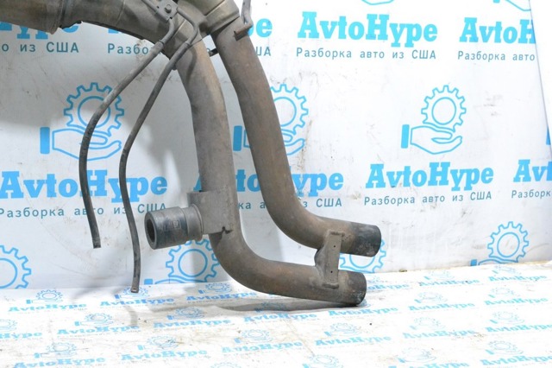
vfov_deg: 22.6
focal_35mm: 60
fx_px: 919
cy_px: 184
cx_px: 276
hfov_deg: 33.4
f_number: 9
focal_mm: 40
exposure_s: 1/160
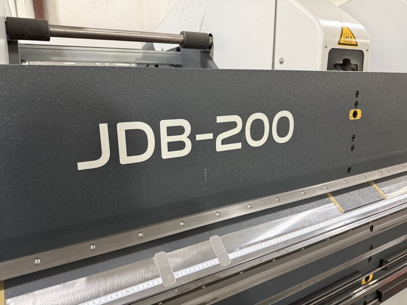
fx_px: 282
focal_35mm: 24
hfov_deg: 71.6
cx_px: 204
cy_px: 152
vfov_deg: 56.8
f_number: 1.8
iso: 640
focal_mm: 6.8
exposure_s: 1/60
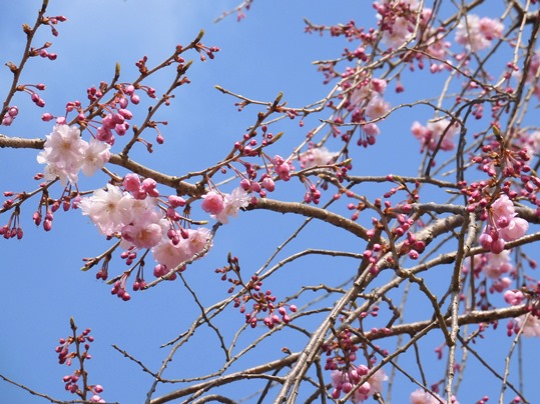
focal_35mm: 165
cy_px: 202
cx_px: 270
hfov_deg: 12.0
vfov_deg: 9.0
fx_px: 2573
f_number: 5.6
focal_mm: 29.4
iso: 100
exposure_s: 1/500
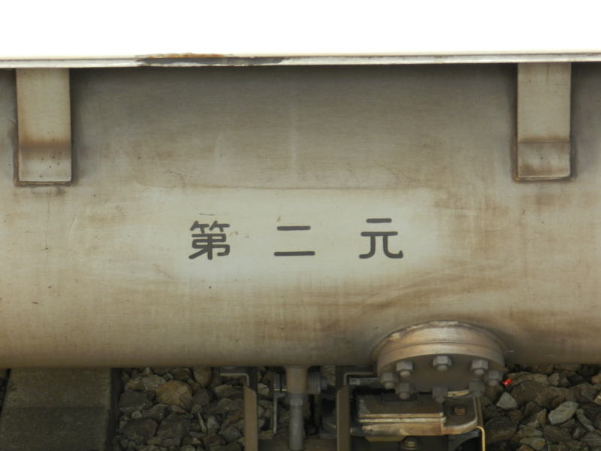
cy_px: 226
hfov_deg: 9.2
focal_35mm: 215
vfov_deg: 6.9
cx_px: 300
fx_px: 3733
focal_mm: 38.2
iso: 250
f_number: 5.6
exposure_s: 1/50
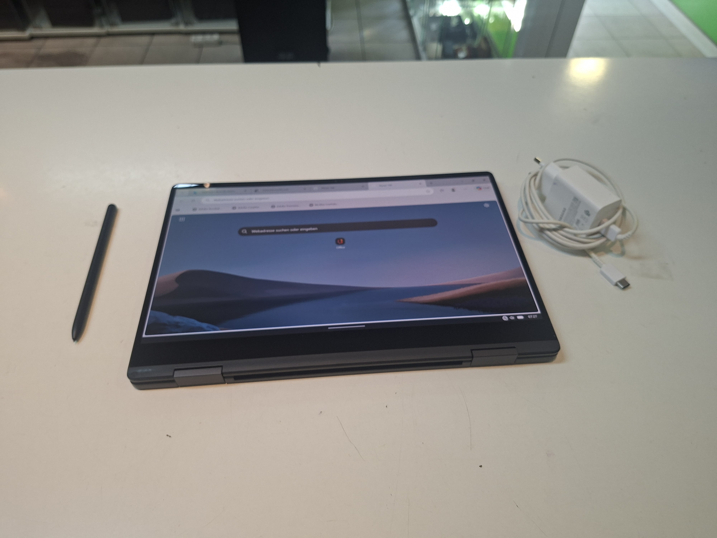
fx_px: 476
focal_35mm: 23
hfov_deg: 73.9
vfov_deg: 58.9
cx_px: 358
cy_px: 269
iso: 160
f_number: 1.8
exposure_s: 1/100
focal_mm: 5.54
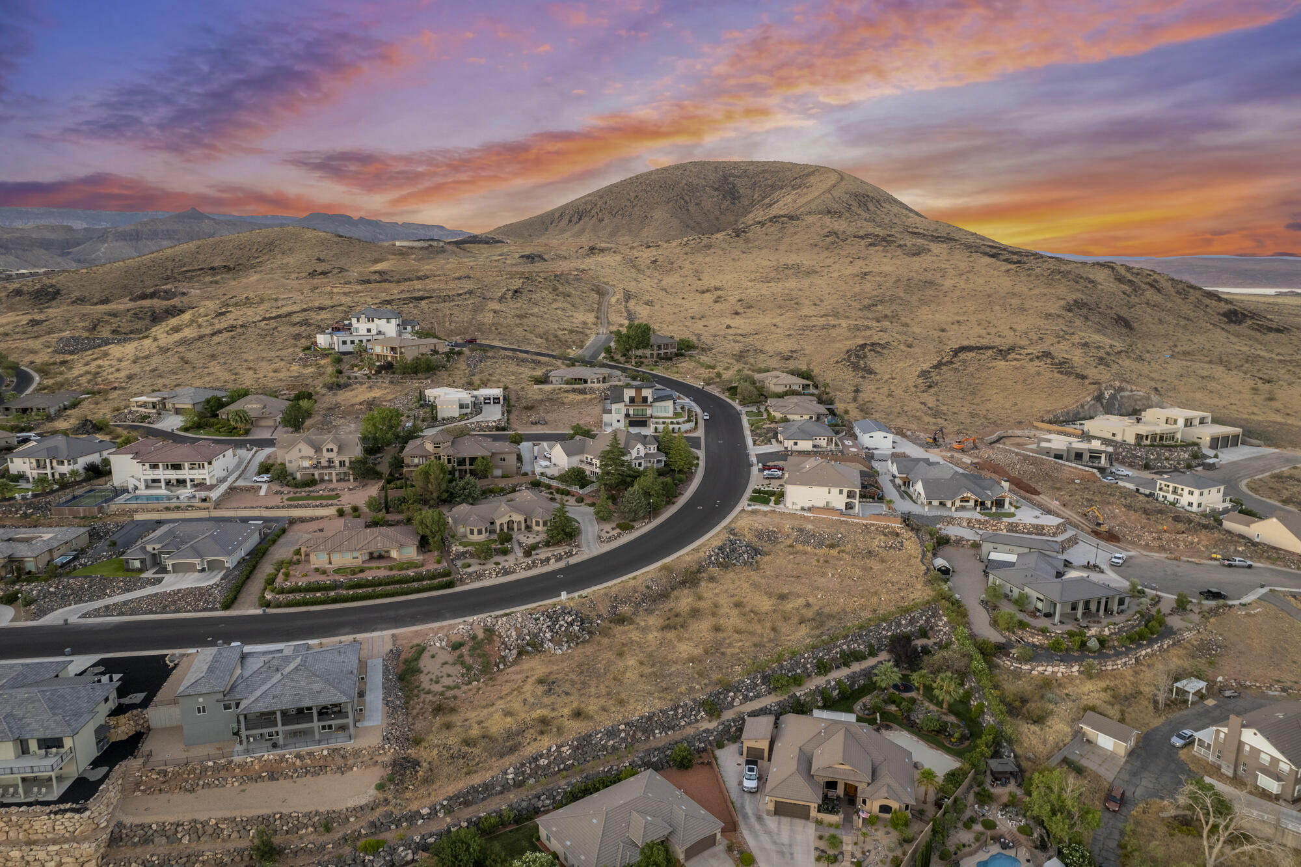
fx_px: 795
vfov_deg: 57.2
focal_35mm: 22
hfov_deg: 78.6
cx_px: 650
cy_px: 434
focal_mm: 8.38
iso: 100
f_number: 2.8
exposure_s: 1/100
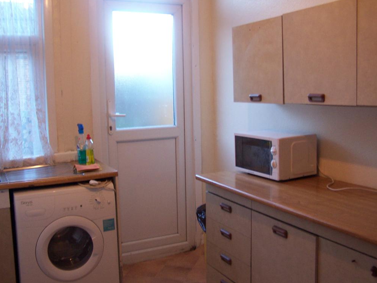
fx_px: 425
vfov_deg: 36.8
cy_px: 141
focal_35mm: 39
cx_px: 191
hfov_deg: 47.9
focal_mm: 6.3
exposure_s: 1/8
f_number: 2.8
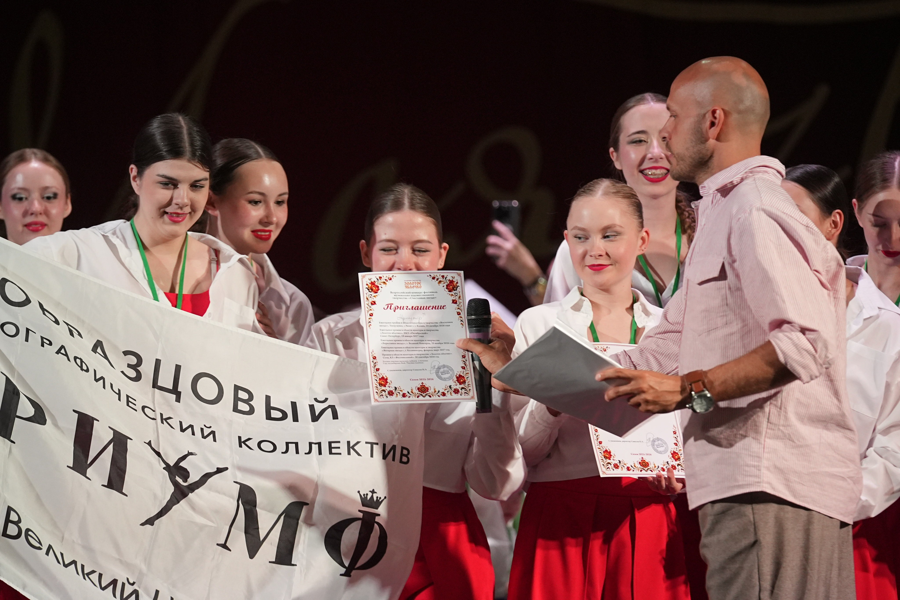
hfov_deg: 7.4
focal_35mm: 279
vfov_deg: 4.9
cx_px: 450
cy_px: 300
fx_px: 6975
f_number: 2.8
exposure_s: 1/250
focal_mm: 186
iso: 2000
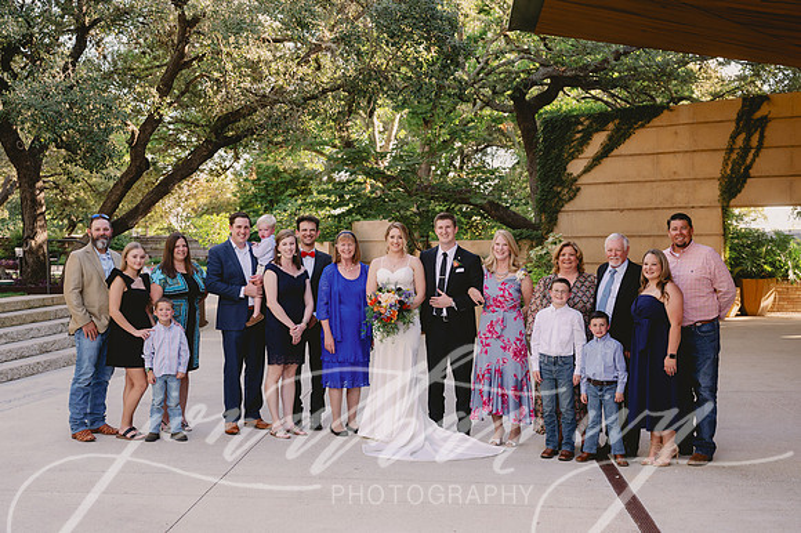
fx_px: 1001
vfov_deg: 29.8
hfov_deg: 43.6
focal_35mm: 45
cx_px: 400
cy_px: 266
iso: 800
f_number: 4.5
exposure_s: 1/640
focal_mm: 45
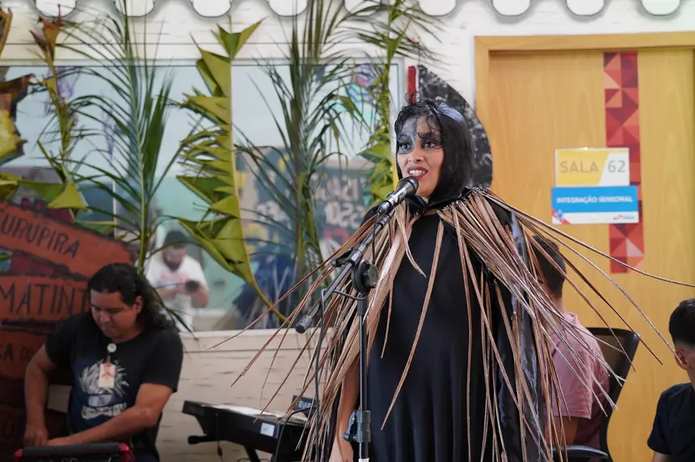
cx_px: 348
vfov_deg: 17.2
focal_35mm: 79
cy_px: 231
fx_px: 1531
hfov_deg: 25.6
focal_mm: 52.9
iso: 1000
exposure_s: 1/200
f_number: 2.8
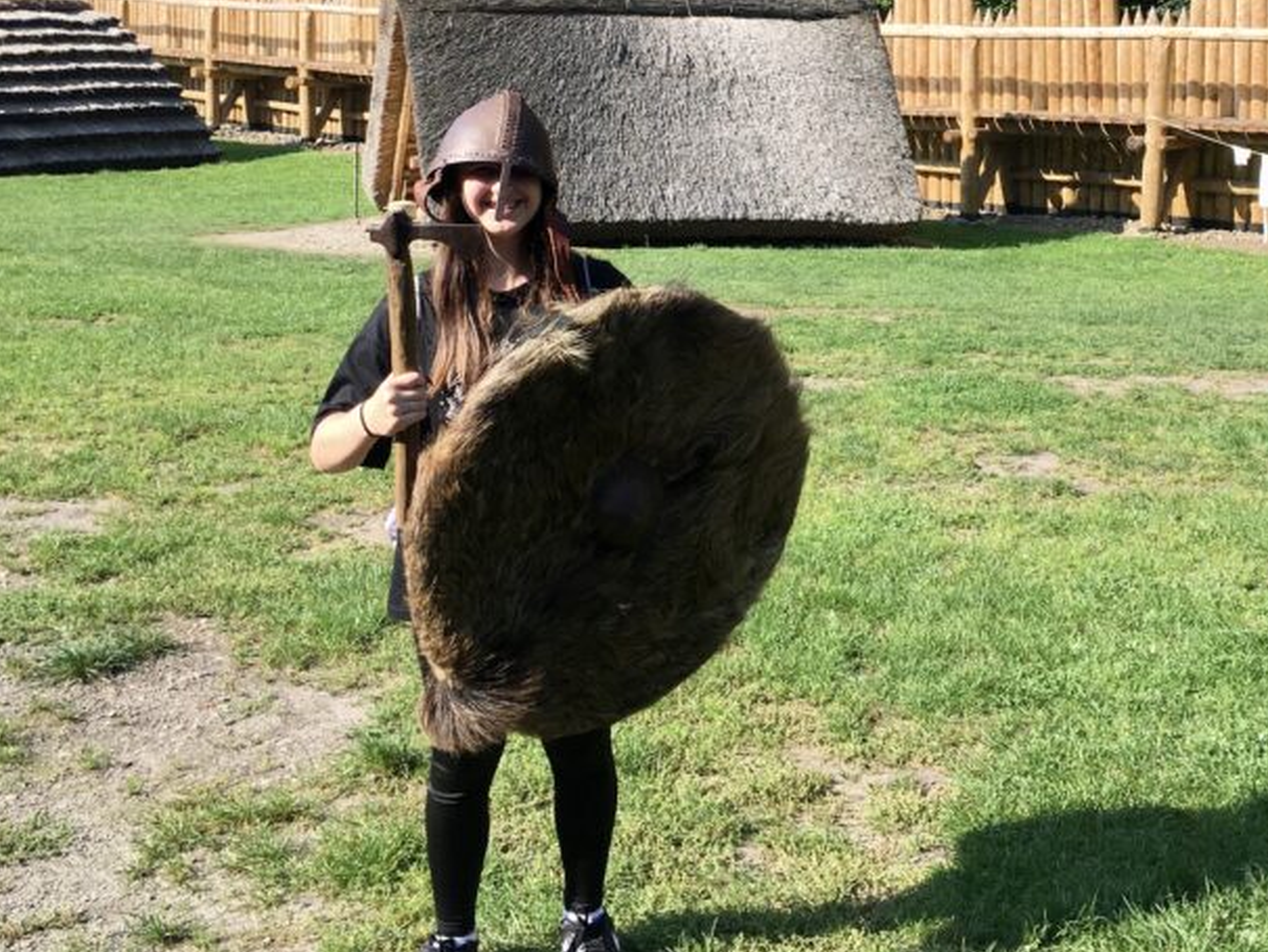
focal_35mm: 49
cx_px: 898
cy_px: 165
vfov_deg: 28.9
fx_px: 1796
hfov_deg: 38.2
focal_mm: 4.15
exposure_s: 1/699
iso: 25
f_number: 2.2
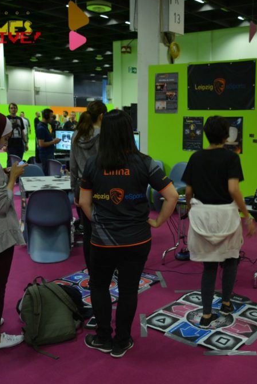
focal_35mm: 41
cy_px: 191
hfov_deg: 32.2
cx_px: 183
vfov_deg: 47.4
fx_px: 439
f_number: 3.5
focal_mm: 18
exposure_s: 1/30
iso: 900
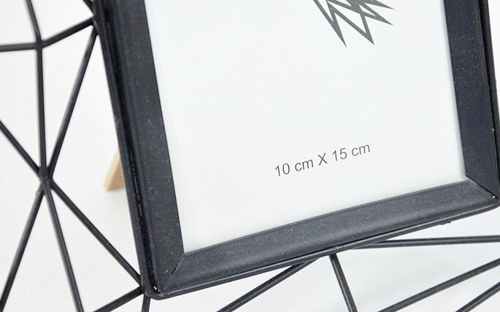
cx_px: 323
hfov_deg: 9.9
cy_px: 157
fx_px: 2870
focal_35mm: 211
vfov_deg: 6.2
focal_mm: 105
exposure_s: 1/125
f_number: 7.1
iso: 1600
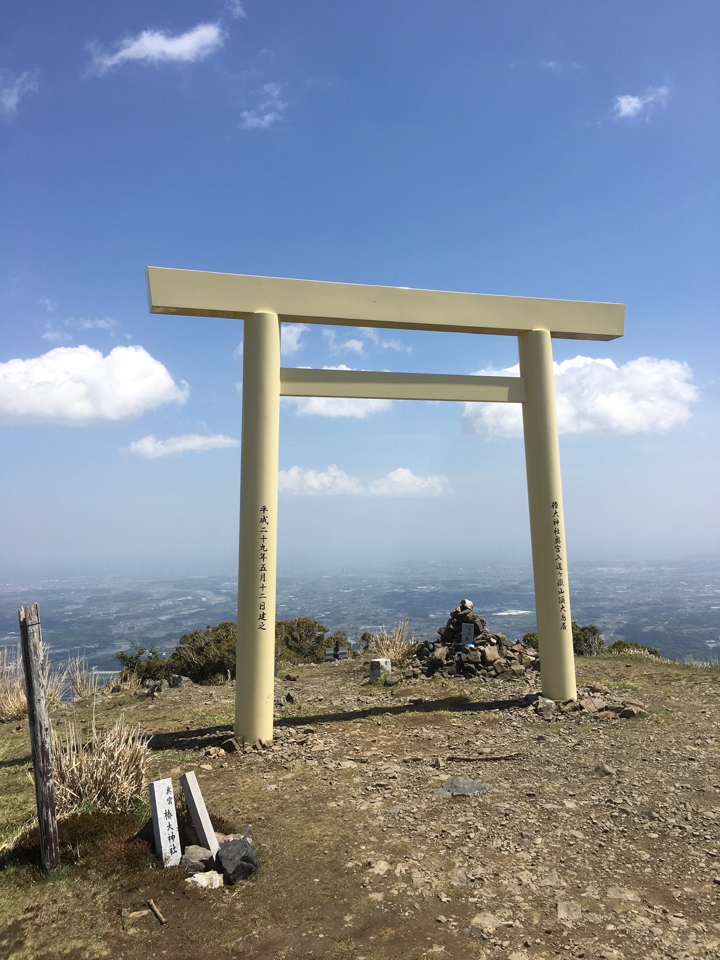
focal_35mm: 29
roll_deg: +1.3
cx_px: 360
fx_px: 804
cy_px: 480
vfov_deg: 61.7
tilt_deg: +4.0
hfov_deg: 48.2
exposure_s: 1/2198
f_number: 2.2
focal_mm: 4.15
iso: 25
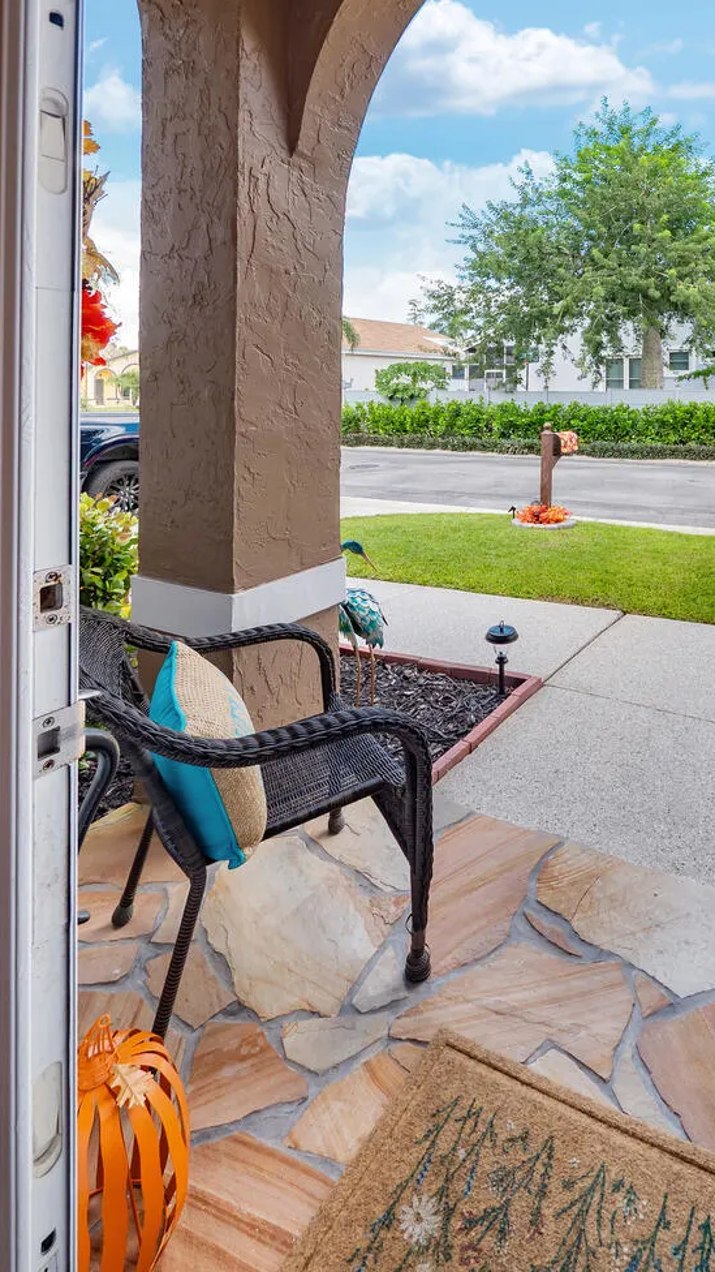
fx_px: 539
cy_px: 615
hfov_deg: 64.7
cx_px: 496
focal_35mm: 16
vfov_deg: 99.3
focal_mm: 7
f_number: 4
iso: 250
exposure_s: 1/60
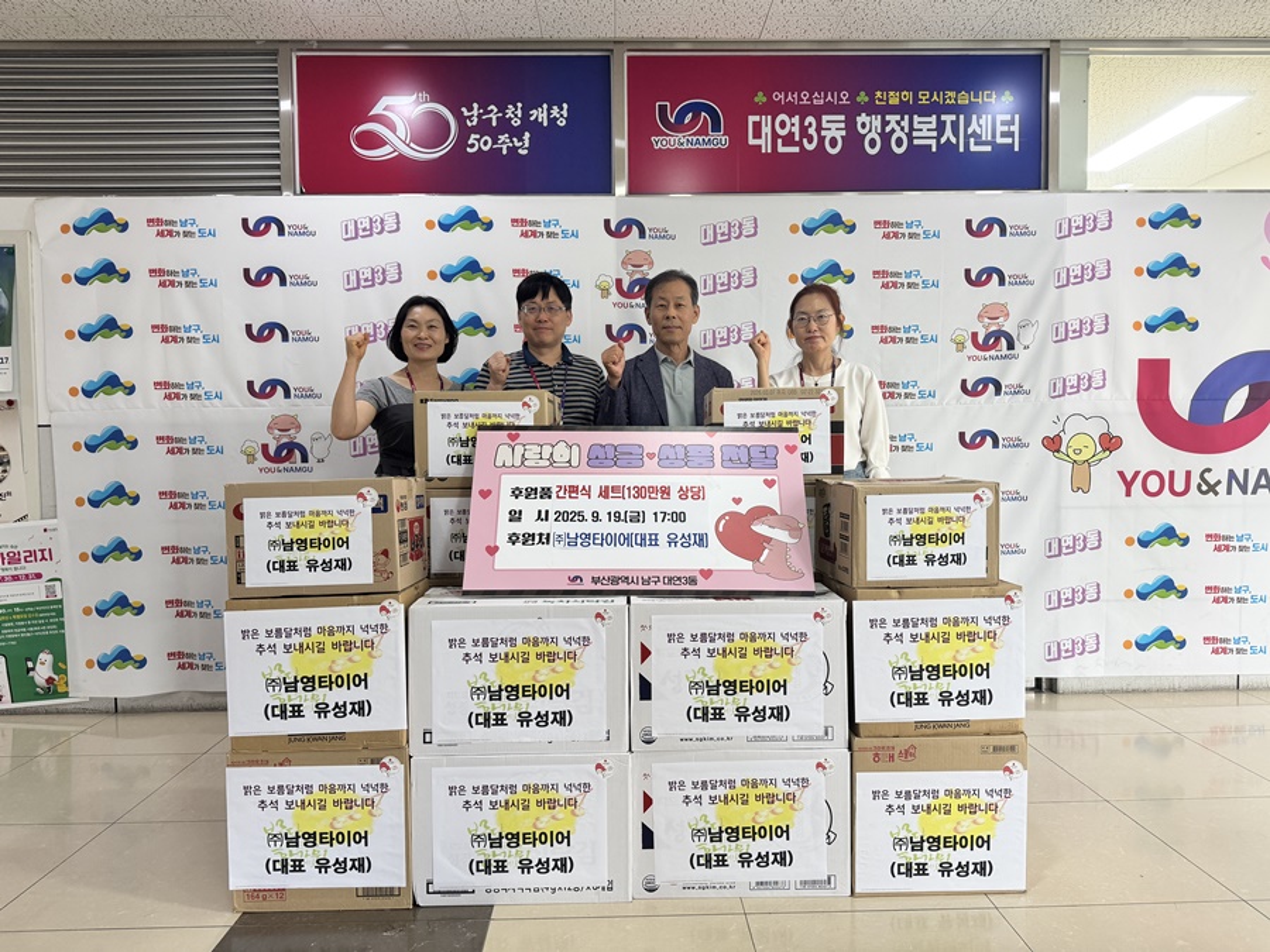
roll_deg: +1.5
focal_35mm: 24
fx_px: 881
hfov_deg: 71.6
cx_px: 635
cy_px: 476
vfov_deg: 56.8
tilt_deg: -1.8
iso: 160
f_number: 1.78
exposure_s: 1/60
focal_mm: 6.76
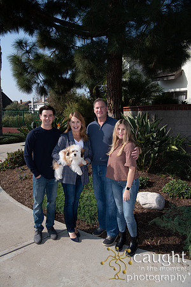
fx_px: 247
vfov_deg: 60.3
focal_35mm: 31
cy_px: 144
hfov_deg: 42.3
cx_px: 96
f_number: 10
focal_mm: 31
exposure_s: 1/250
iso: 100
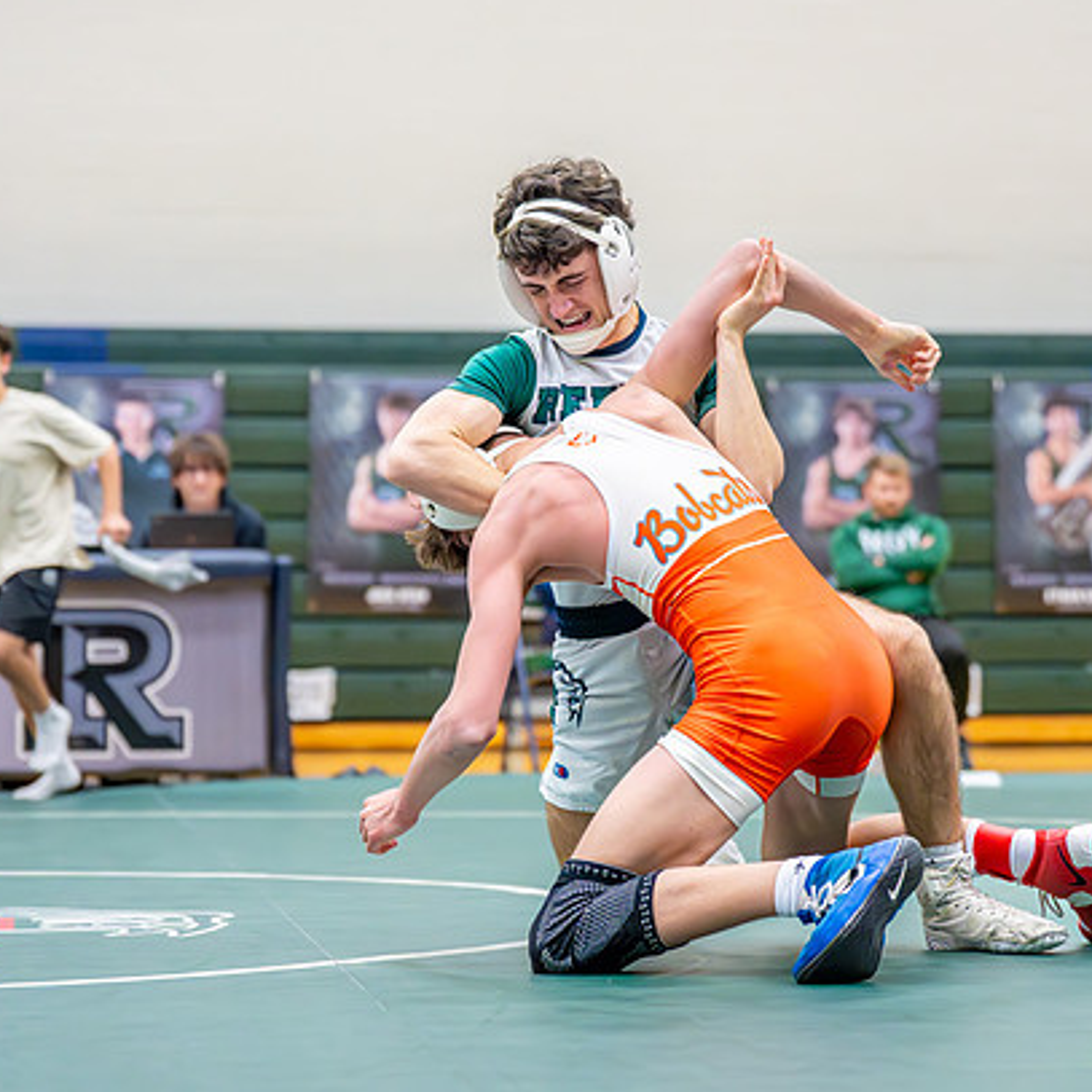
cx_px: 590
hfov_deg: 16.1
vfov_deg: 16.1
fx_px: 3855
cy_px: 544
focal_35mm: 108
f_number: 2.8
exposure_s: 1/1000
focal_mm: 72
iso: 6400
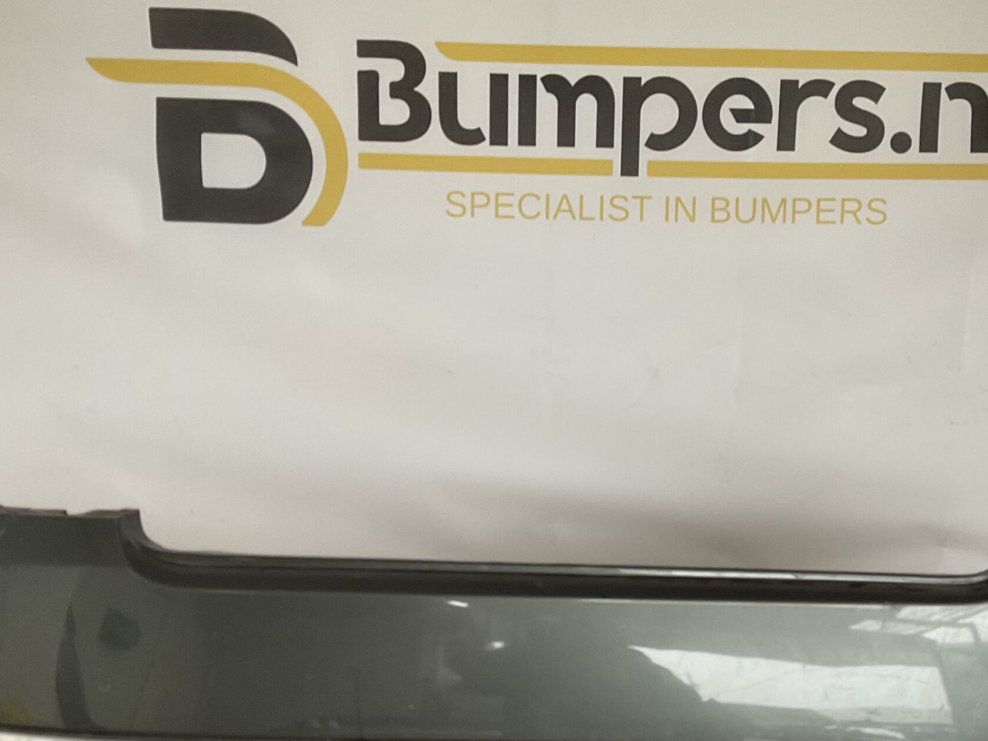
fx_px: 1256
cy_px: 509
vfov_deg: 32.5
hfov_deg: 42.8
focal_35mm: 44
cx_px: 573
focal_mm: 3
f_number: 1.8
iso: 64
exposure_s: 1/50
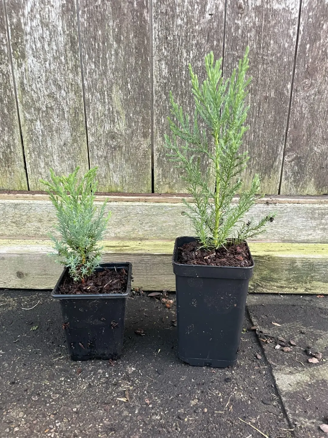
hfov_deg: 53.1
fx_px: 328
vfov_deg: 67.3
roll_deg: -1.2
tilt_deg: -19.4
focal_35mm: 26
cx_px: 164
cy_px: 219
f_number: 1.6
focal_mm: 4.2
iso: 125
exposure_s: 1/60
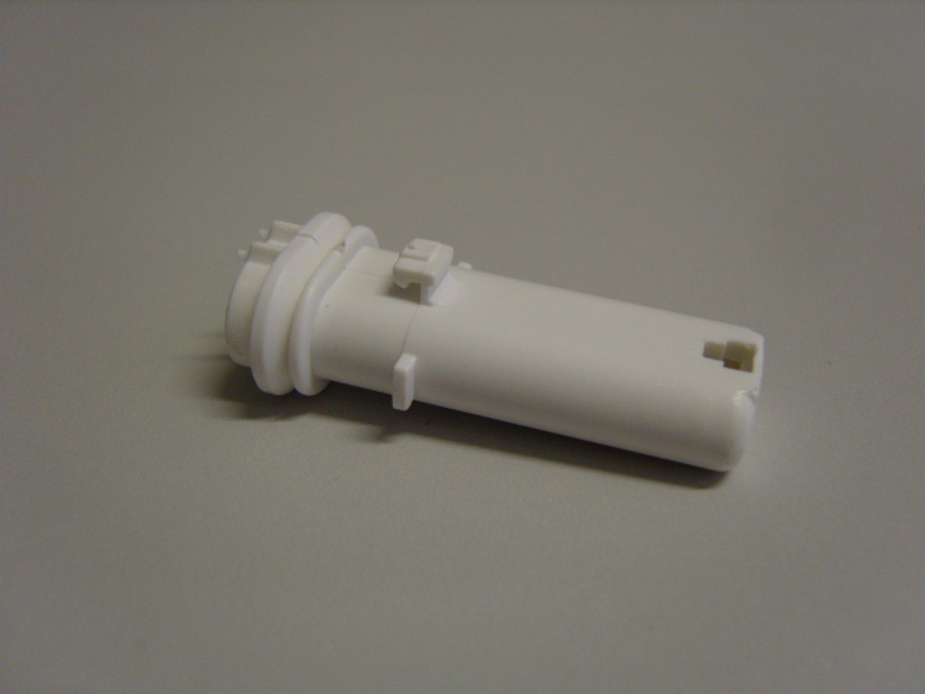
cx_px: 462
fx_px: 935
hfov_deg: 52.6
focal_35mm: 35
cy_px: 347
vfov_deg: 40.7
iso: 155
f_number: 2.8
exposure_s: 1/30
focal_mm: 7.4
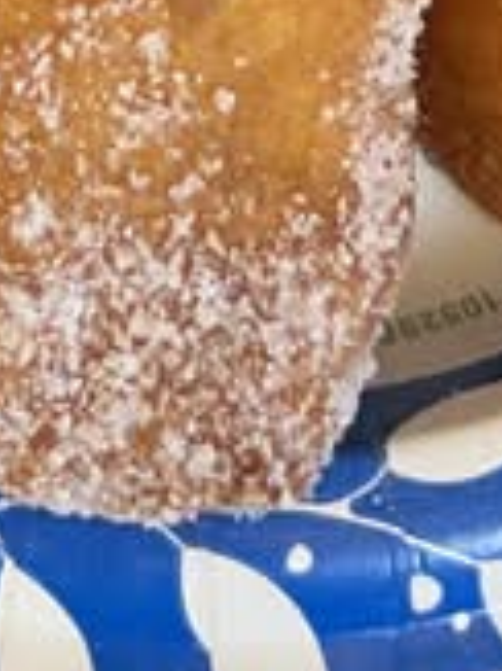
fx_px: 2265
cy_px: -451
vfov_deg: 15.1
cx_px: 148
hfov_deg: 12.6
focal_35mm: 117
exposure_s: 1/60
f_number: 1.5
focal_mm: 5.7
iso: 160
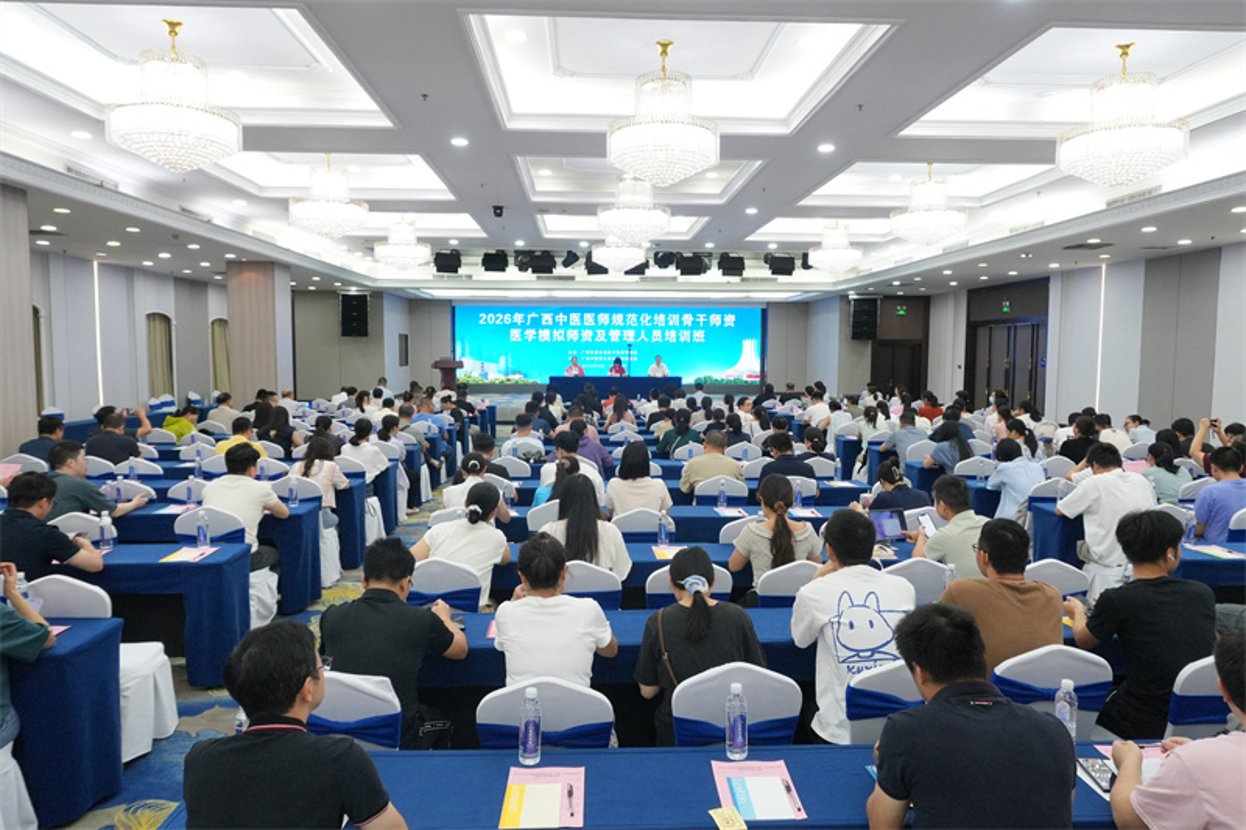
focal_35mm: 24
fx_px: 830
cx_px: 623
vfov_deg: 53.1
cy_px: 415
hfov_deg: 73.8
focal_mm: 16
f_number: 7.1
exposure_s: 1/125
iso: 2500
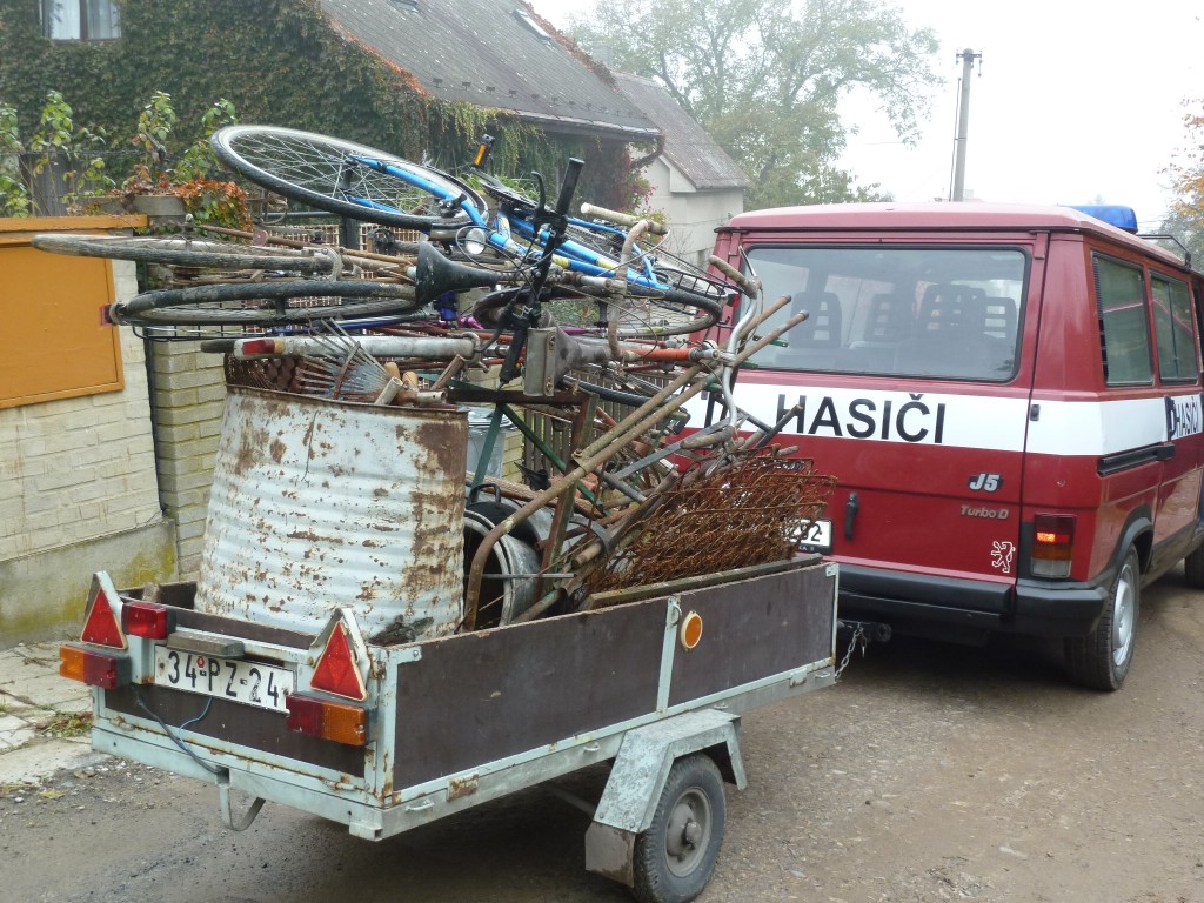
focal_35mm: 40
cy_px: 452
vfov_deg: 36.0
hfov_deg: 46.8
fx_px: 1391
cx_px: 602
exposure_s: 1/30
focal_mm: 6.5
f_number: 3.6
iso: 100
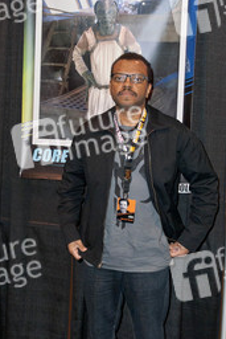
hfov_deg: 27.0
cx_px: 118
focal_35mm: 50
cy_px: 204
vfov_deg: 39.4
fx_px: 470
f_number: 4
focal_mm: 32
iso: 500
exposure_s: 1/400
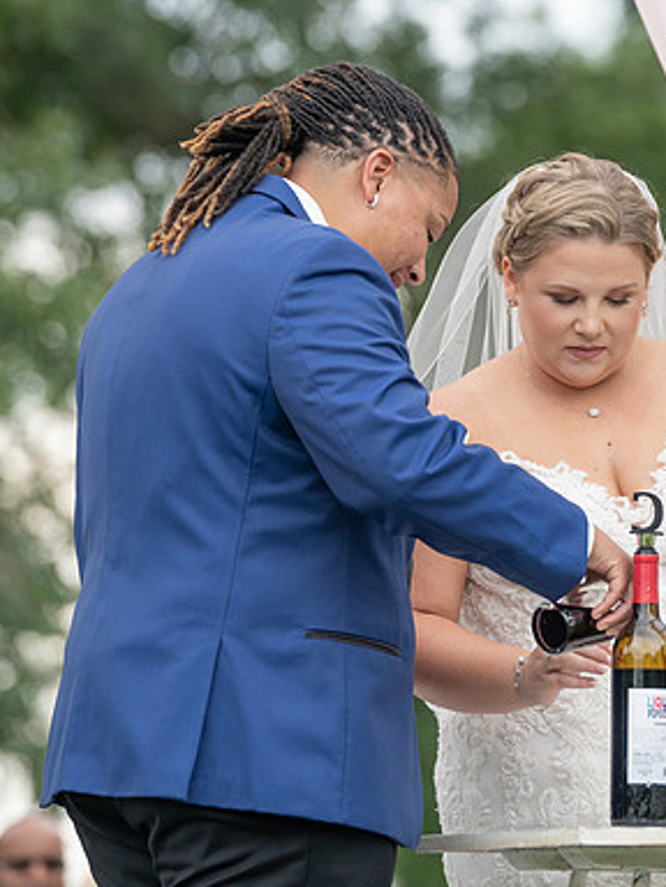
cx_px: 495
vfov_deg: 7.0
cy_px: 390
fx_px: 7285
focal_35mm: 284
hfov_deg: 5.2
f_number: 4
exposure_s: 1/200
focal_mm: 170
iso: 125
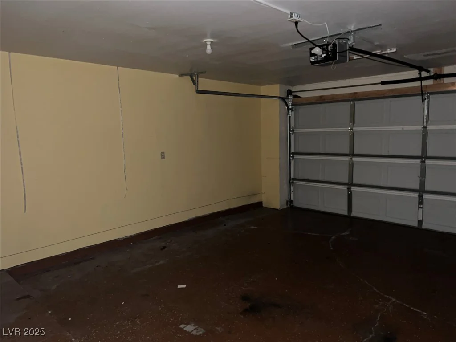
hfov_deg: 67.3
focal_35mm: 26
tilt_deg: -6.8
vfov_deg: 53.1
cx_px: 228
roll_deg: +1.5
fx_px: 343
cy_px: 171
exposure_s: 1/4
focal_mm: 5.7
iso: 250
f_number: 1.5
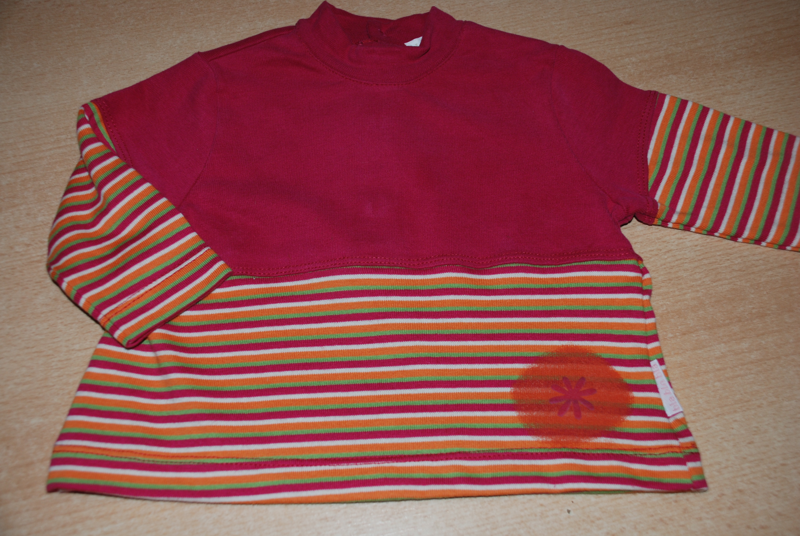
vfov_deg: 32.0
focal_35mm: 42
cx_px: 400
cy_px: 268
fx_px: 934
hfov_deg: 46.3
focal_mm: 28
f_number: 4
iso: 200
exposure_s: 1/60
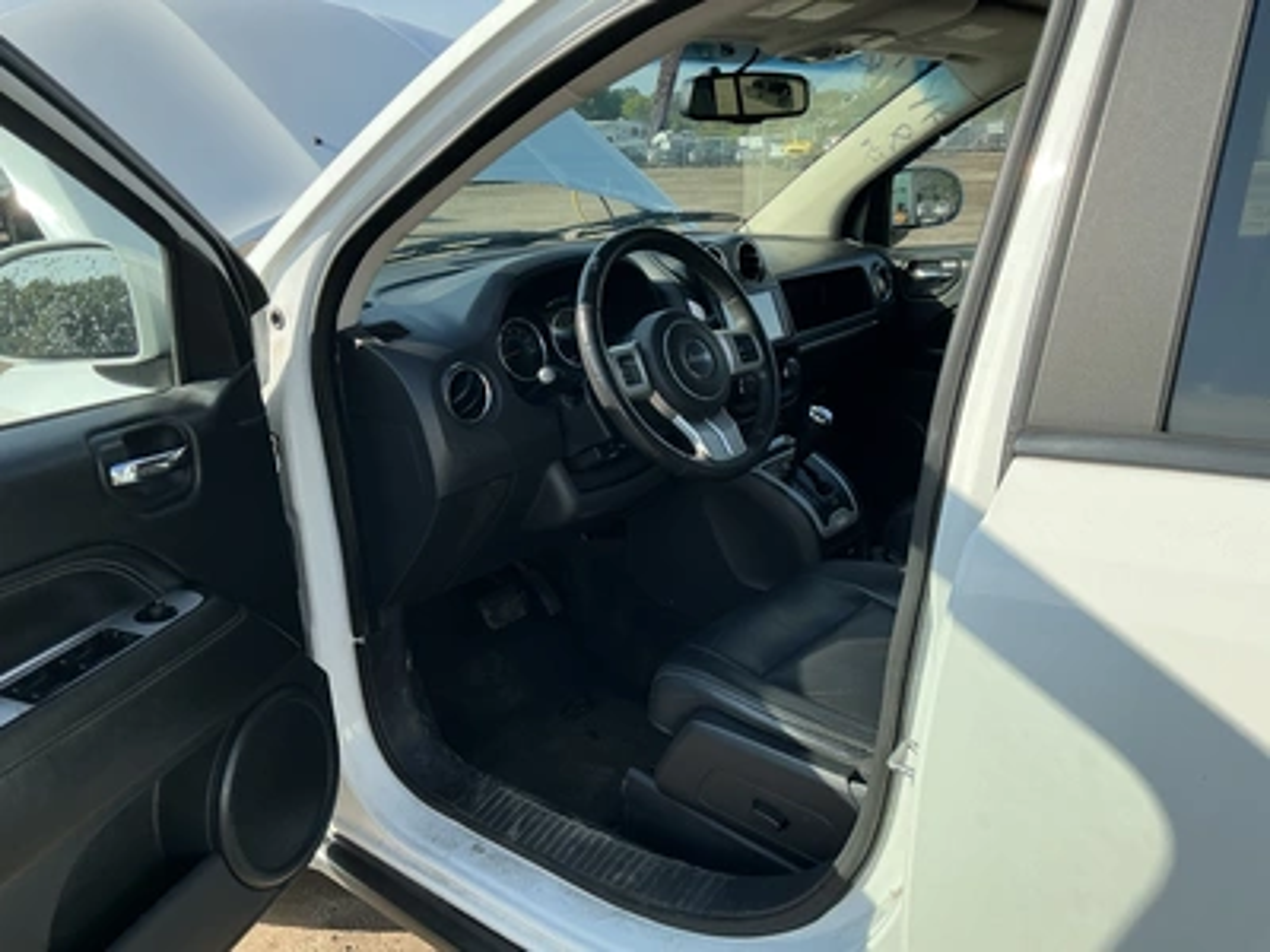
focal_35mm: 28
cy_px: 476
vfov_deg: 49.7
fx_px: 1027
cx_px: 635
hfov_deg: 63.4
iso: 25
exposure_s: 1/739
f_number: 1.8
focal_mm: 3
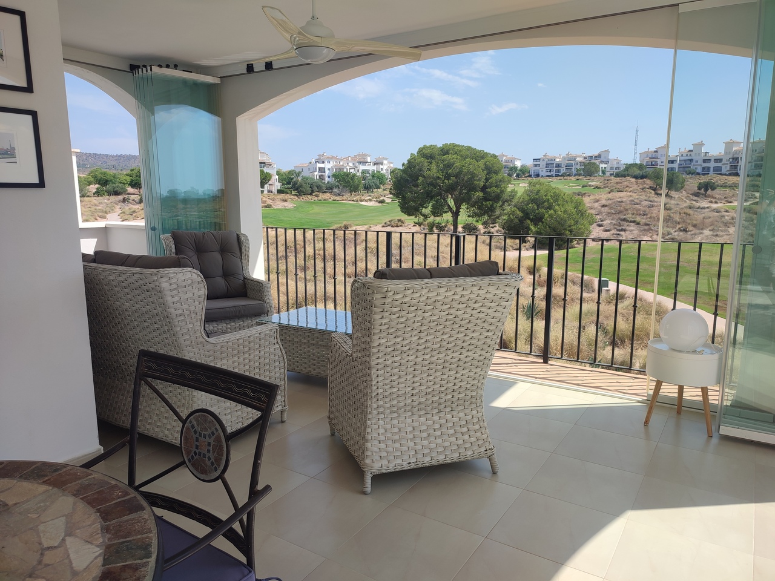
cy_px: 290
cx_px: 388
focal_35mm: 25
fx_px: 560
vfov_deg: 54.9
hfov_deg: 69.4
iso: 50
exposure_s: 1/587
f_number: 1.9
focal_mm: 6.04
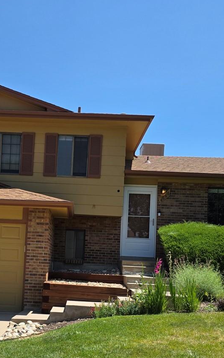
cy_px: 230
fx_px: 449
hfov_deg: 27.6
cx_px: 59
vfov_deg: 43.1
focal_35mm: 46
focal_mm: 6.3
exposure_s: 1/5296
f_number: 1.7
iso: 80
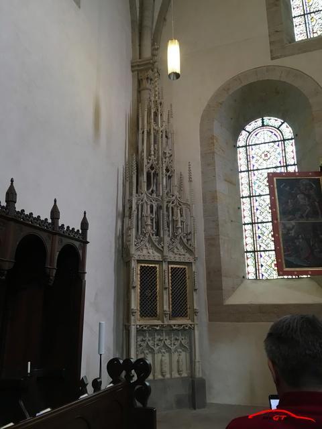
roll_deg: +2.1
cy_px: 214
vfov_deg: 61.7
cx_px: 161
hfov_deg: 48.2
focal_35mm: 29
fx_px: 360
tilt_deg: +14.5
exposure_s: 1/33
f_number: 2.2
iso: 100
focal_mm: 4.15
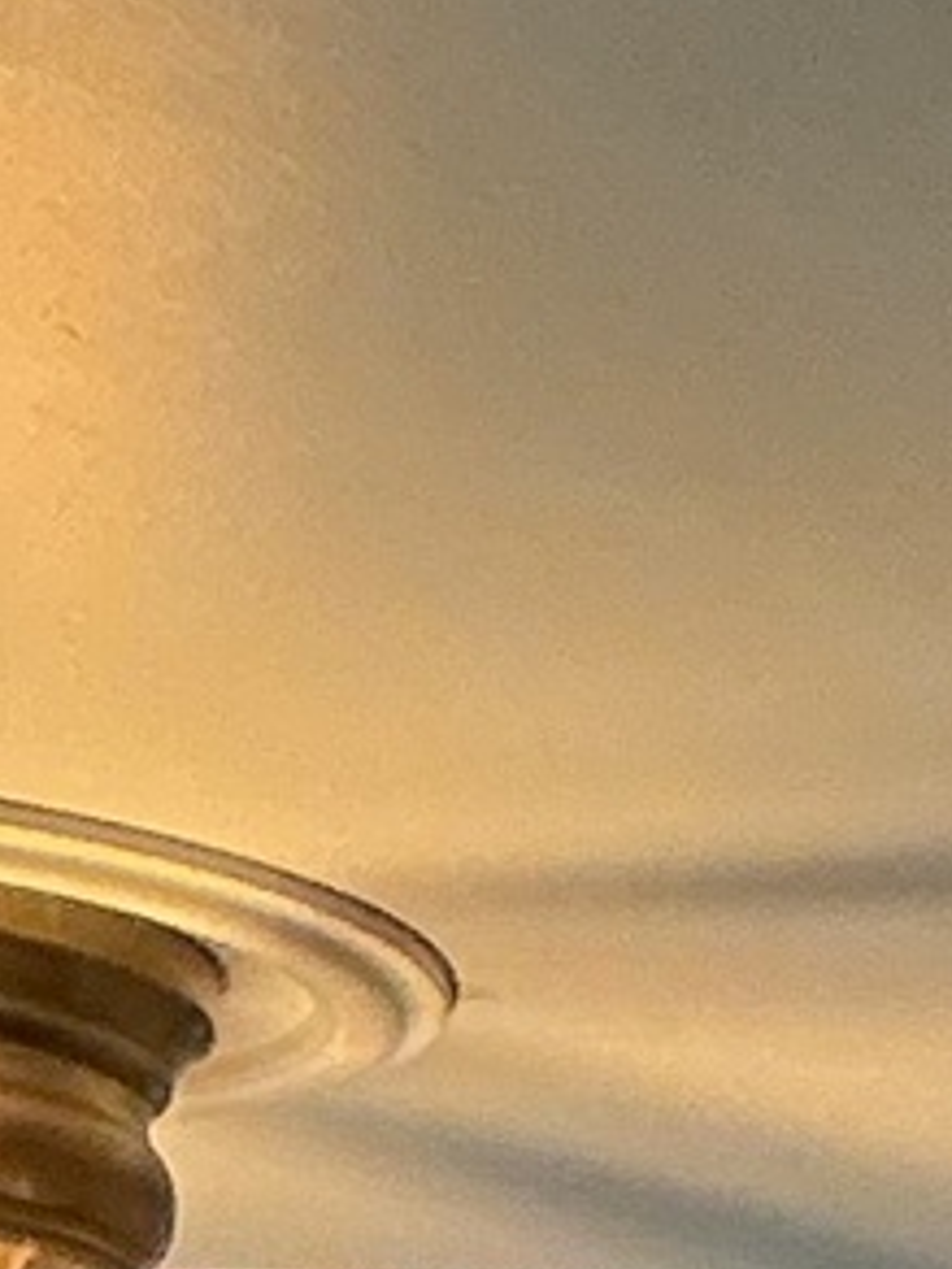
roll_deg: -1.1
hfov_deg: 6.1
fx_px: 8397
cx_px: 2487
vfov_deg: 7.7
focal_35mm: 229
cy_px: 3590
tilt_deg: -2.5
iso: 200
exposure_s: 1/60
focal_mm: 3
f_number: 1.8
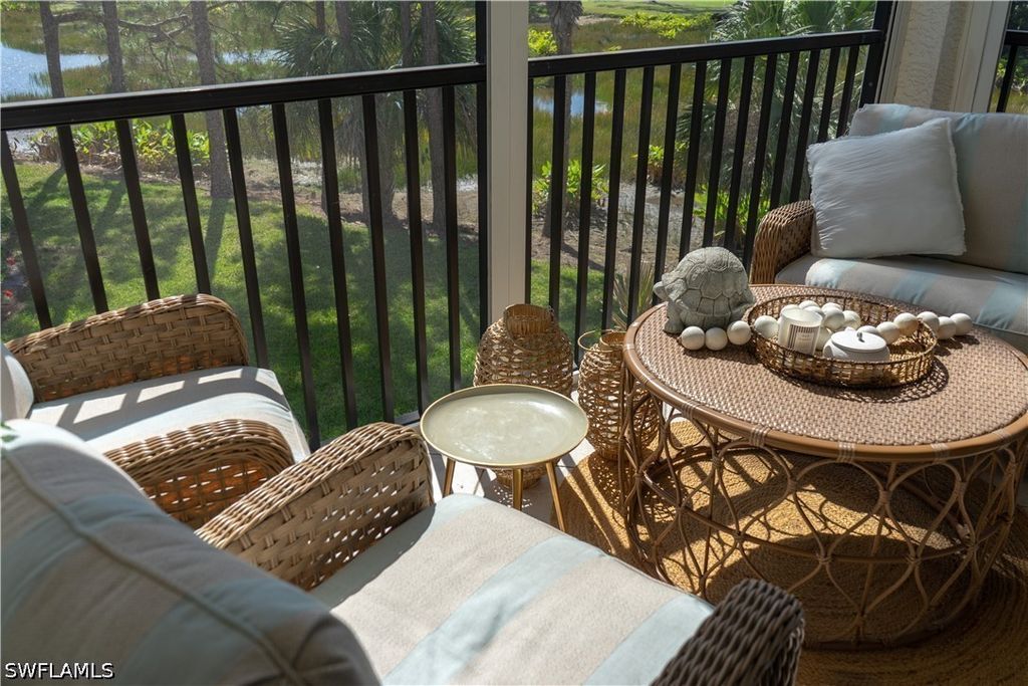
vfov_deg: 45.0
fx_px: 828
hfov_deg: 63.7
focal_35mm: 29
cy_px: 343
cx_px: 514
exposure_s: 1/500
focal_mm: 29
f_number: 6.3
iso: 100
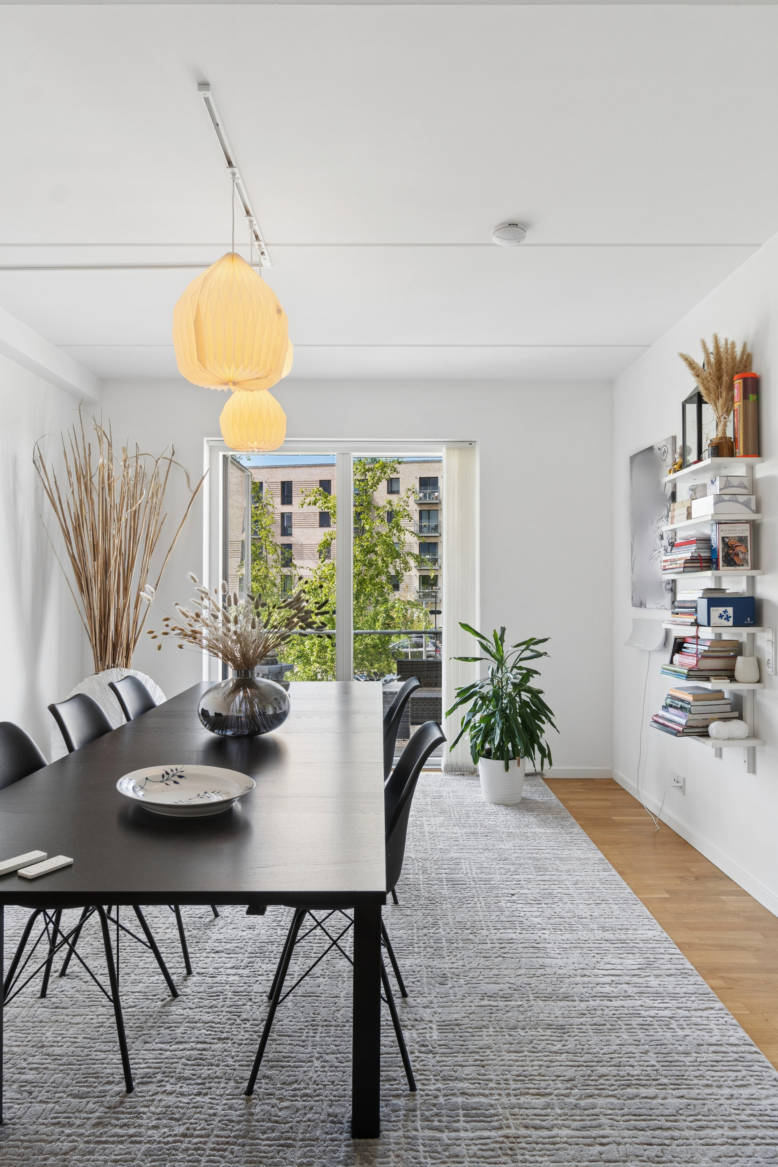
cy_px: 584
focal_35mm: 21
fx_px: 681
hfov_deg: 59.5
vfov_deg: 81.2
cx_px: 389
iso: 200
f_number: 8
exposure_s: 1/40
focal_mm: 14
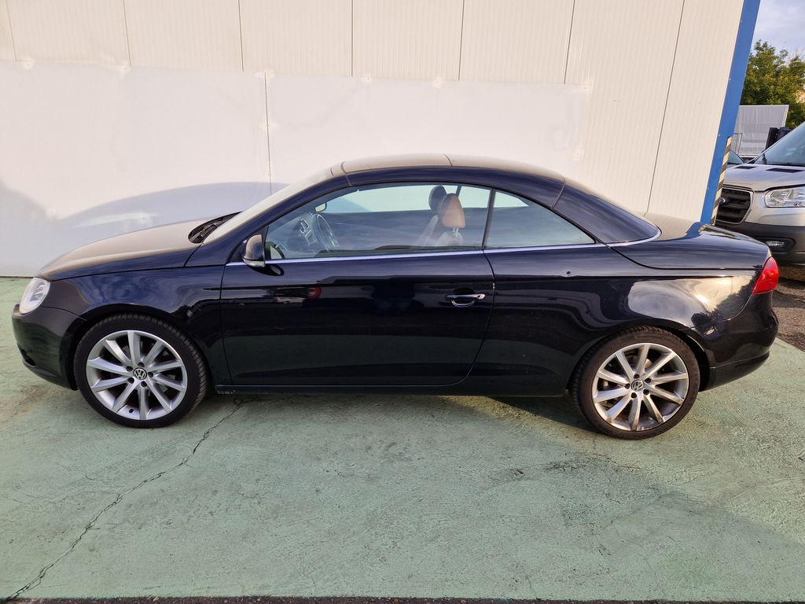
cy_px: 302
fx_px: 535
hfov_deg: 73.9
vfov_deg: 58.9
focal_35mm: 23
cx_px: 402
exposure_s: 1/364
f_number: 1.8
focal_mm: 5.4
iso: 50
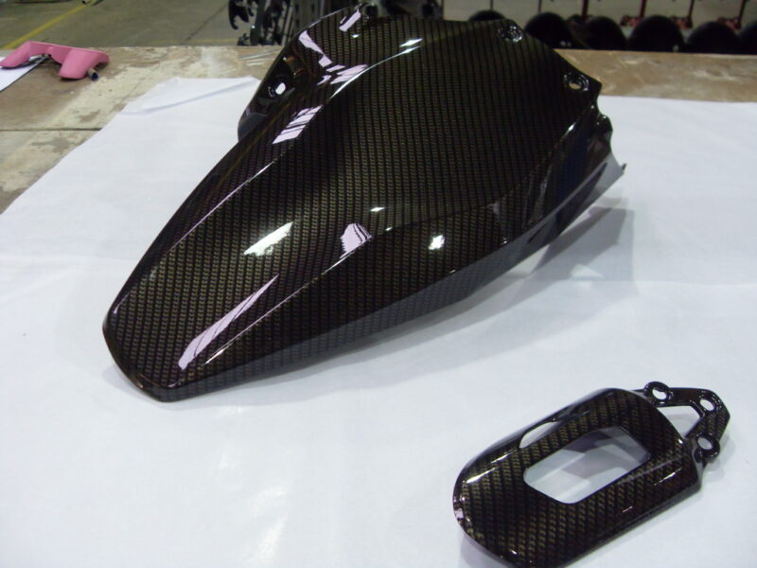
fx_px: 765
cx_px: 378
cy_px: 284
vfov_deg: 40.7
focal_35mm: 35
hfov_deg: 52.6
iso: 200
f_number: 2.8
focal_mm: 6.3
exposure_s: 1/30
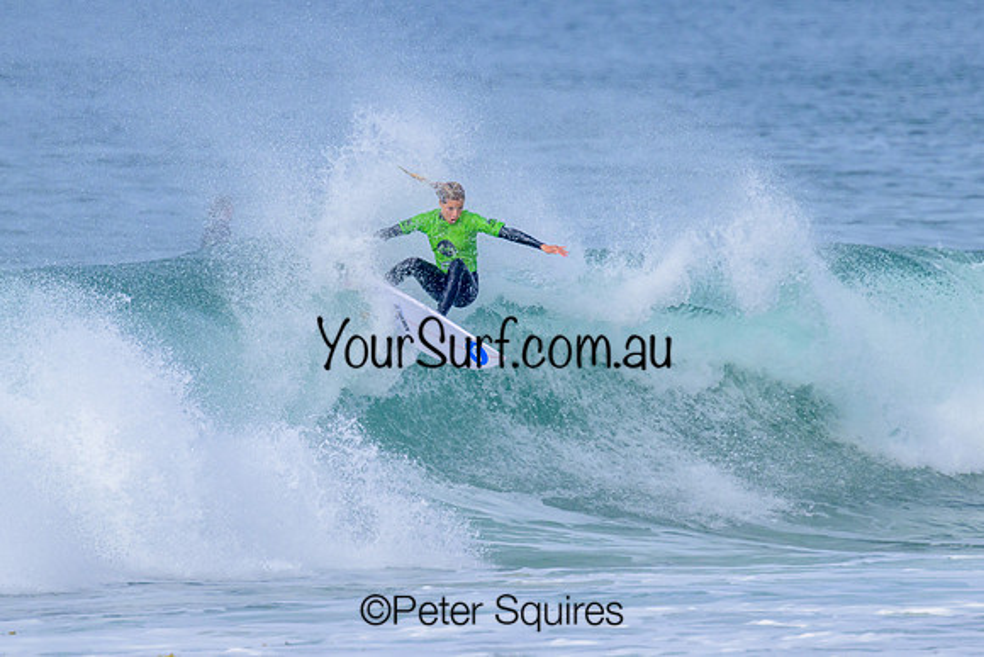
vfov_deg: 1.3
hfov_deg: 1.9
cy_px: 296
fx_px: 30010
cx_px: 454
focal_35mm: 1098
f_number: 11
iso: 900
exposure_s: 1/2000
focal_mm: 800
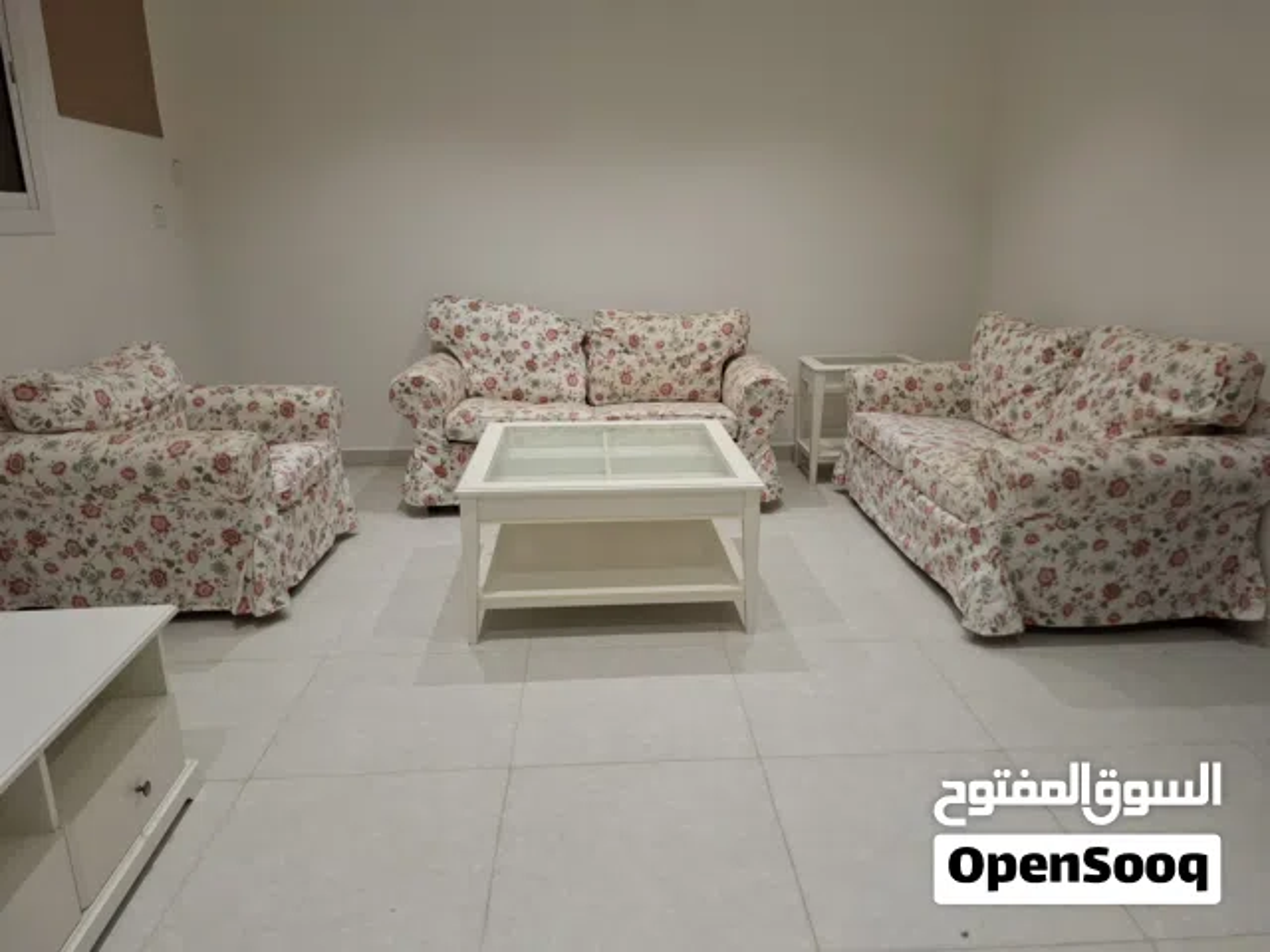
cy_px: 476
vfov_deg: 58.9
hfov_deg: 73.9
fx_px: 844
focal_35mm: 23
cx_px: 635
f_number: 1.8
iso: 250
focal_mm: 5.54
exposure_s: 1/120
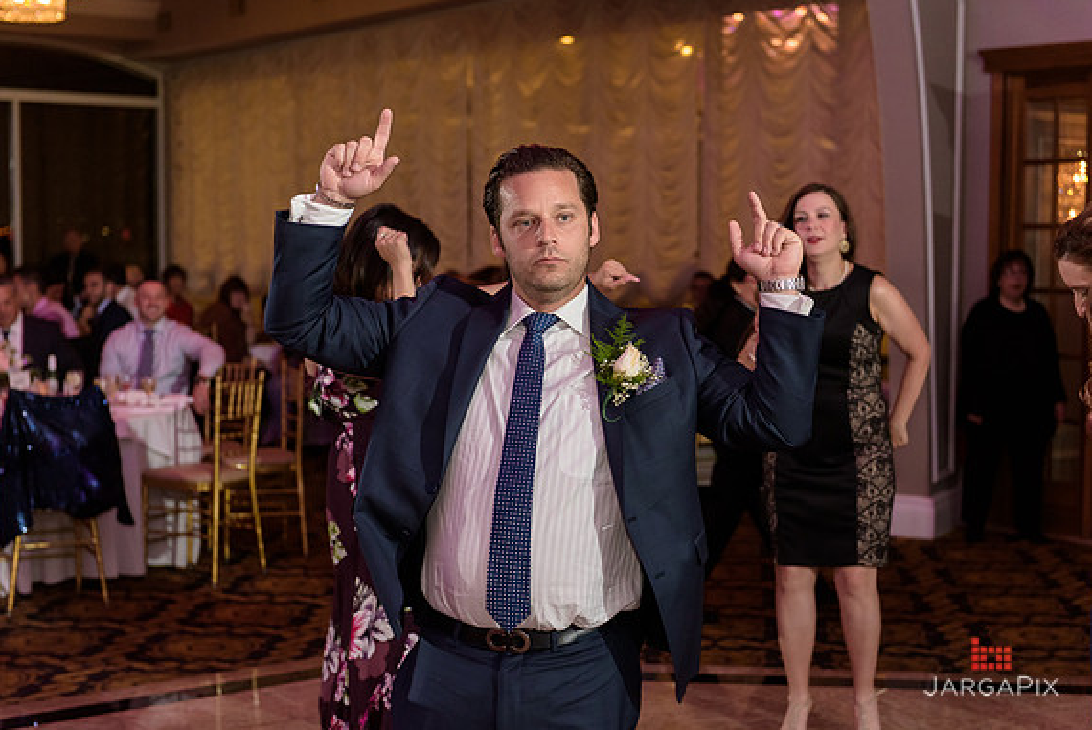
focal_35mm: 61
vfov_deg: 22.3
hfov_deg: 32.9
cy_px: 367
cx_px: 552
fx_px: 1852
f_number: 3.2
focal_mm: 60
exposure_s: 1/125
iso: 1600
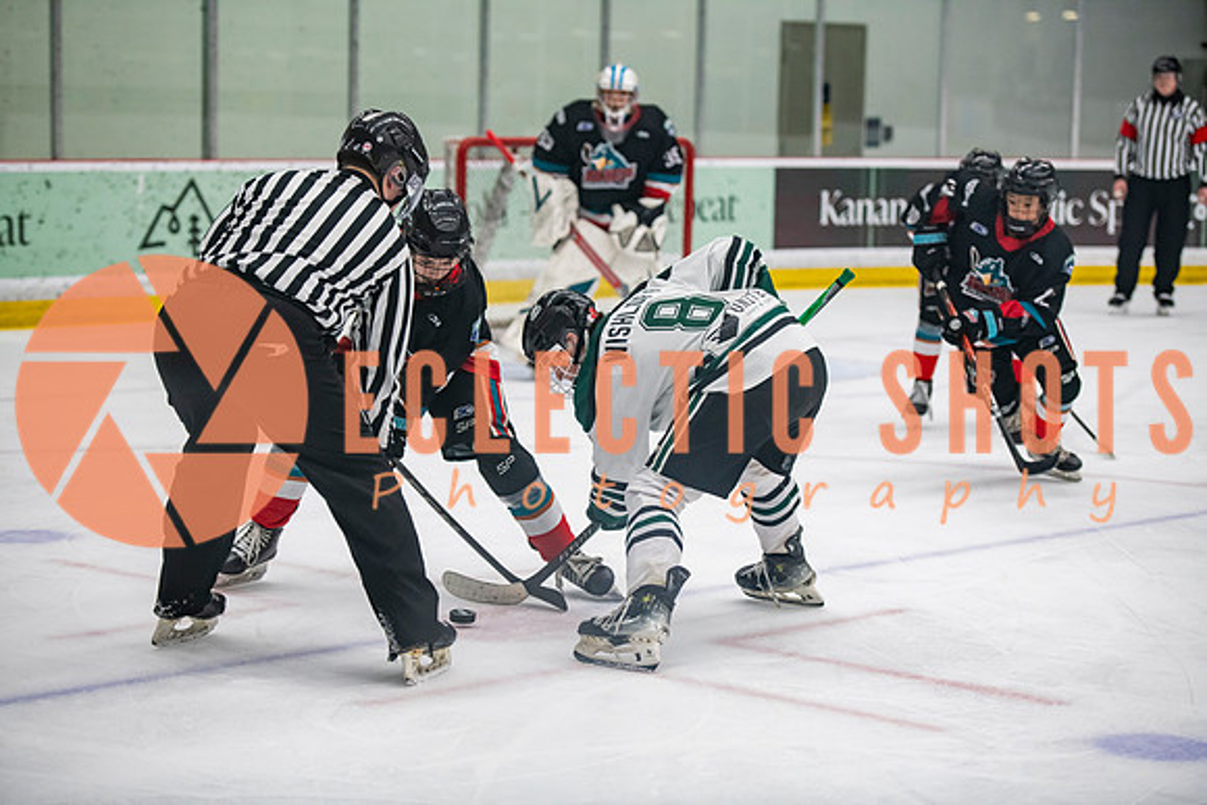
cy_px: 402
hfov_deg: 21.5
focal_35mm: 95
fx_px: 3186
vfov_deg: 14.4
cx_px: 604
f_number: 3.2
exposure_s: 1/640
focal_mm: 95
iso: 2000
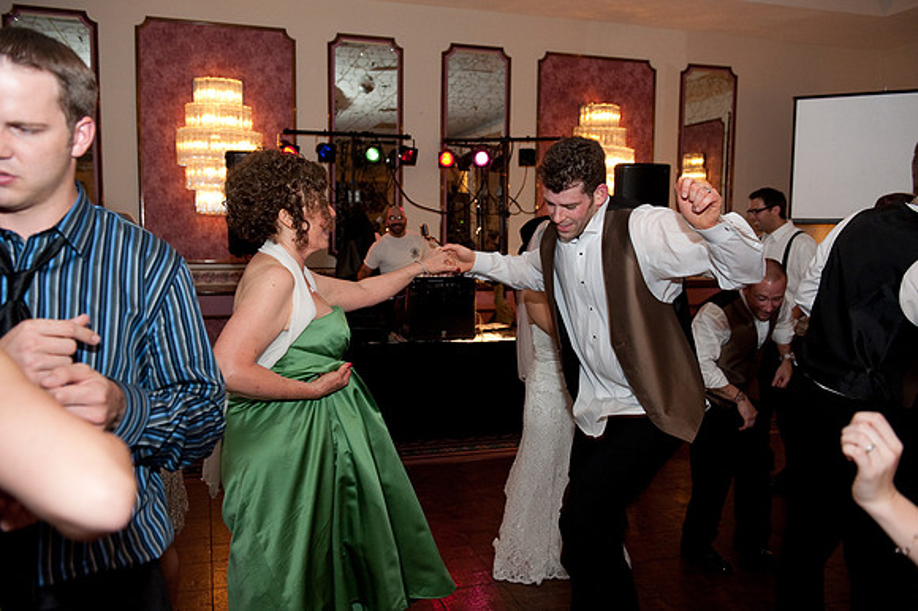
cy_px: 306
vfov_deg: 41.1
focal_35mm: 32
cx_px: 459
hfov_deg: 58.7
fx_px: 816
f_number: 4
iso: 1600
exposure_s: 1/60
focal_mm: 32
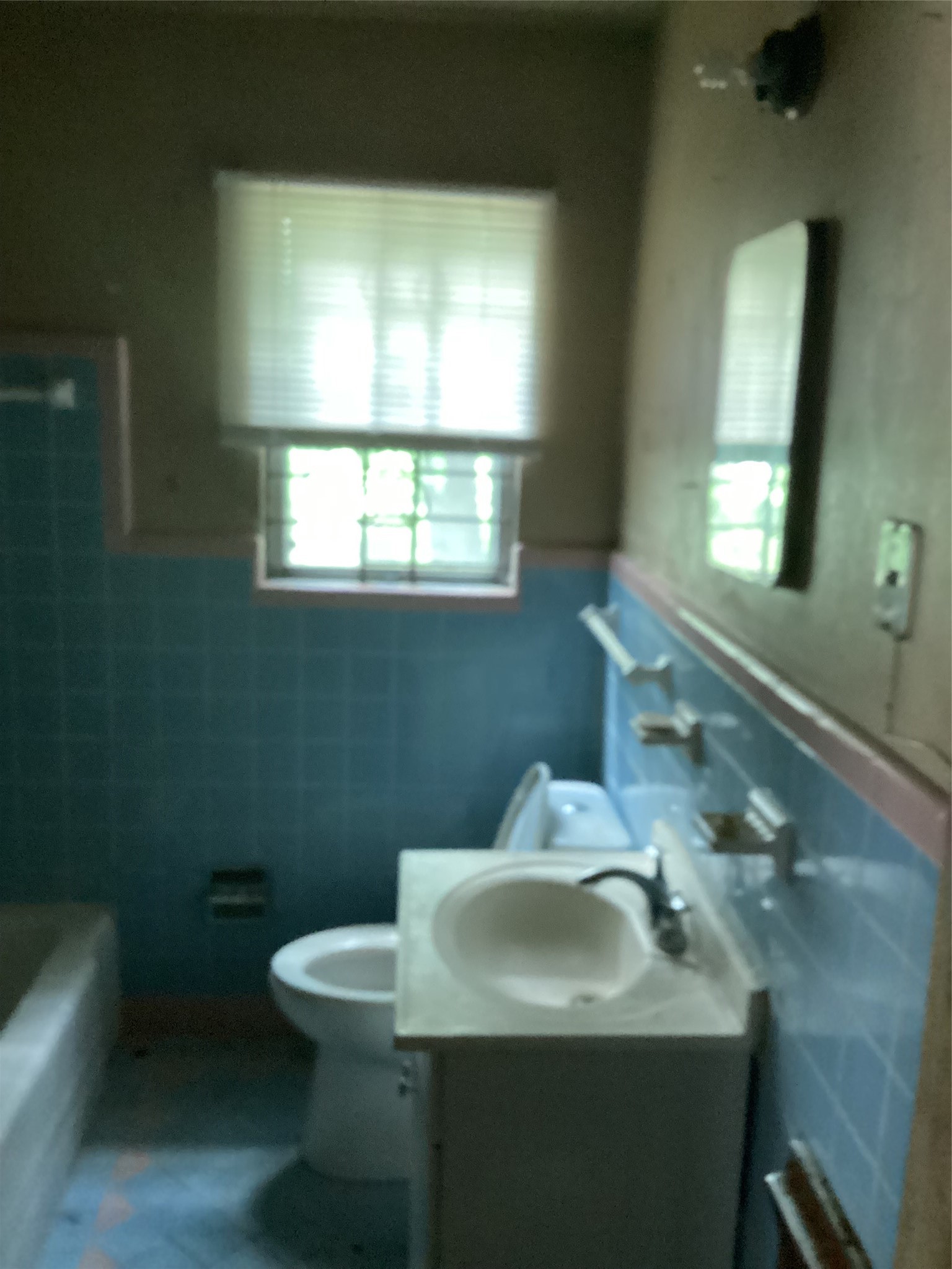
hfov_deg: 45.4
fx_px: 1137
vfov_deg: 58.4
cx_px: 476
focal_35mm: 31
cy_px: 634
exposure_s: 1/24
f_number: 2.4
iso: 800
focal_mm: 3.3
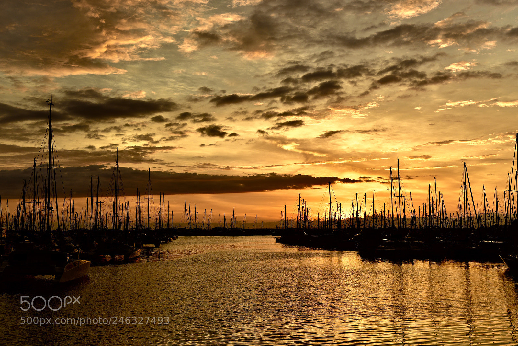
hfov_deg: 50.7
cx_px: 259
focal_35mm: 38
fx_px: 547
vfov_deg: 35.1
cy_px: 173
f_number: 5.6
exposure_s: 1/80
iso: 64
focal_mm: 38
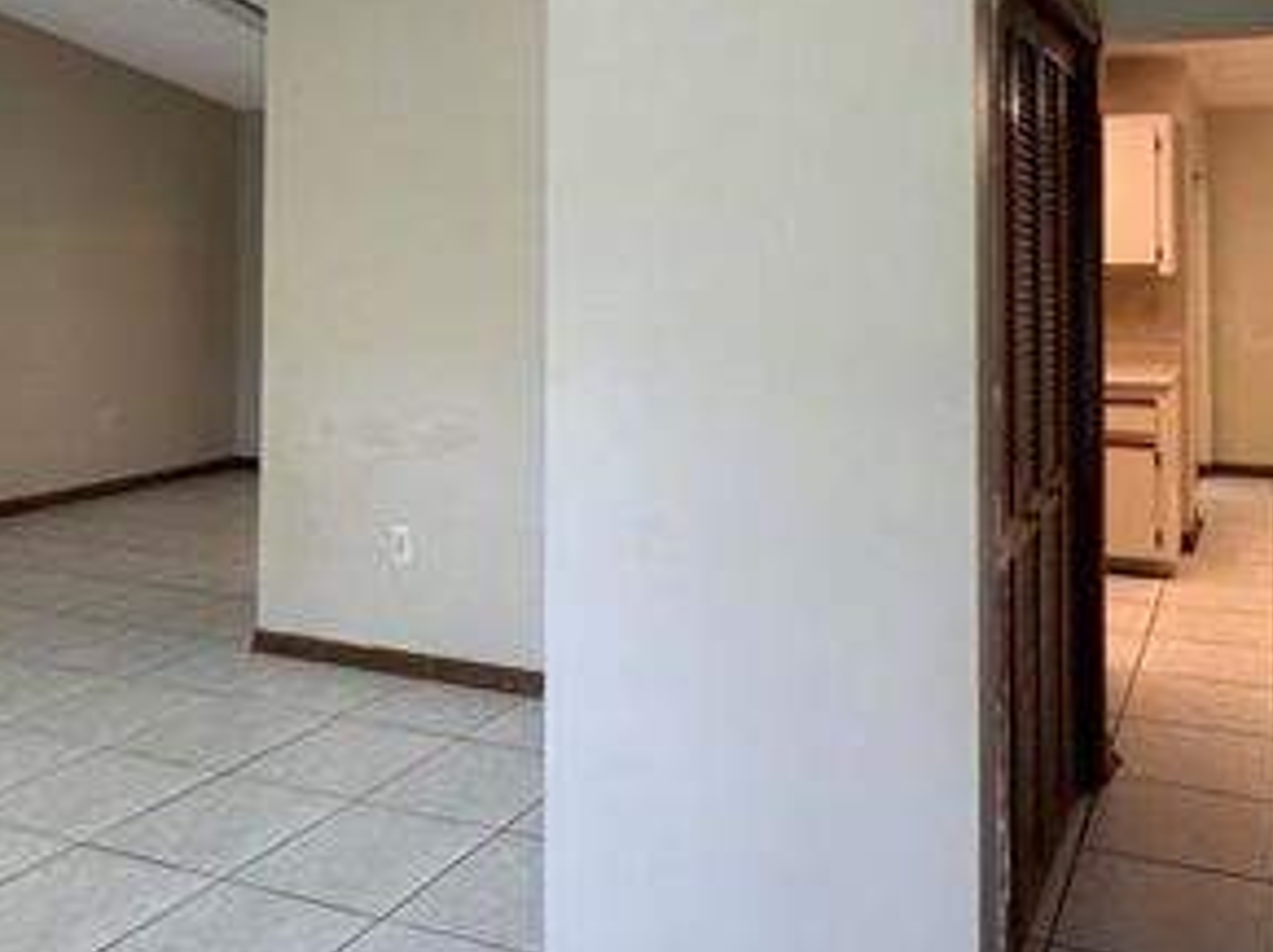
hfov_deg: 53.6
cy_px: 219
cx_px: 762
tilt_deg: +1.3
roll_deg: +0.1
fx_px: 1249
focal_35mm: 34
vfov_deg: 40.4
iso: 320
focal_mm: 2.22
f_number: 2.2
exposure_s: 1/120
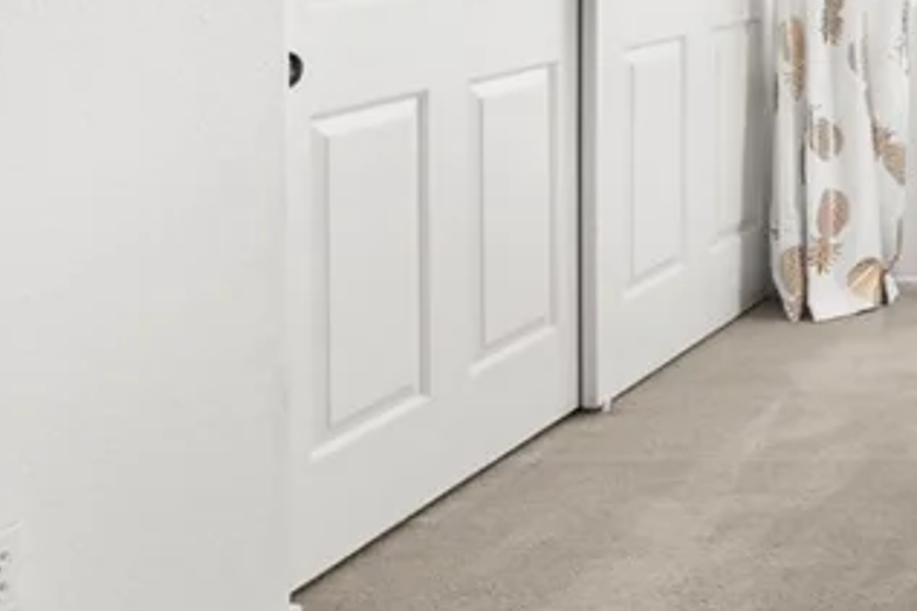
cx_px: 1435
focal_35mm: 55
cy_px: -100
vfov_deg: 22.8
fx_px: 1400
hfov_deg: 25.4
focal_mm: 17
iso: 400
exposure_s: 1/60
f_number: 7.1
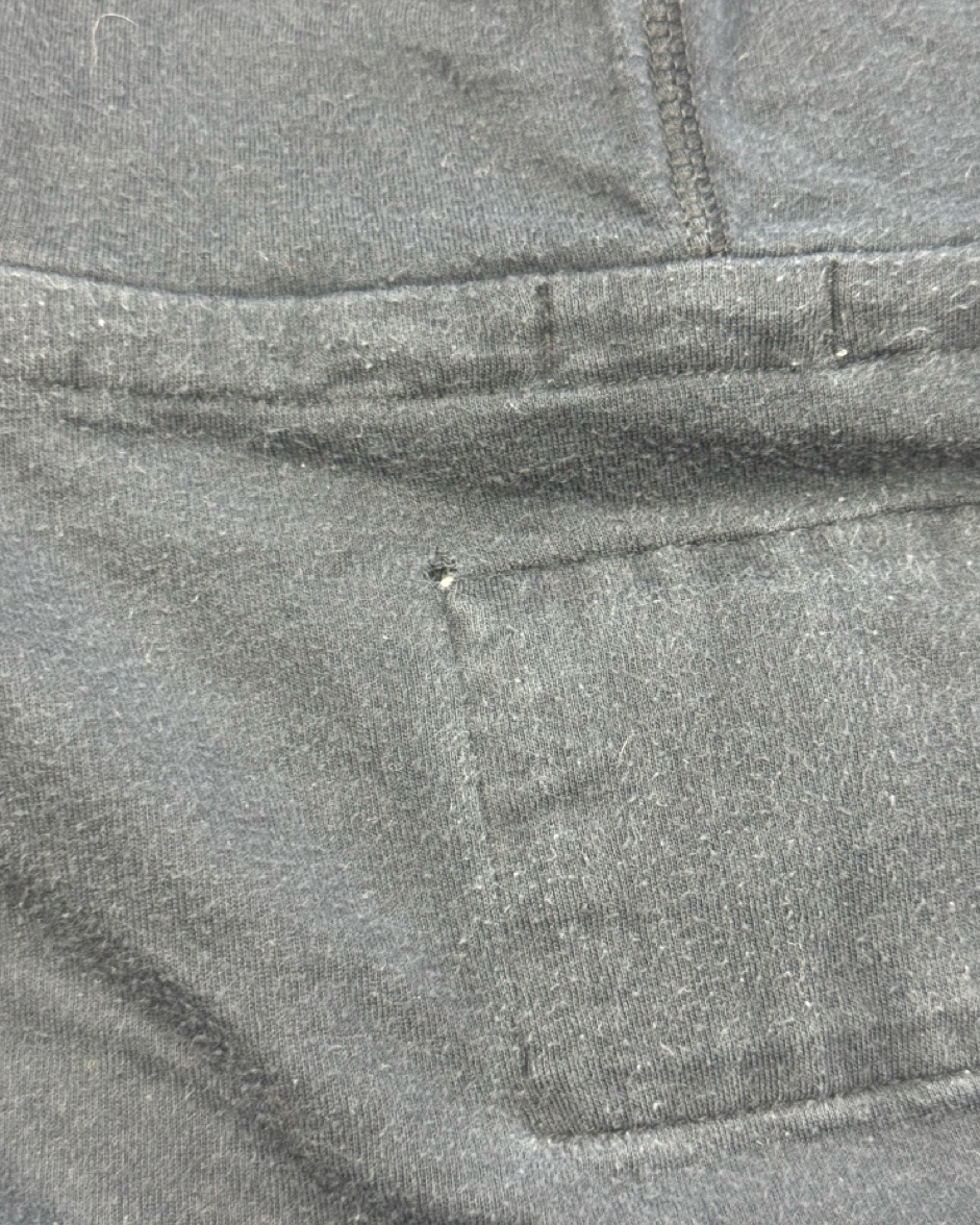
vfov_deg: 36.6
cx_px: 485
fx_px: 1849
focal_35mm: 51
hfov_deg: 29.7
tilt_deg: -50.7
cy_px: 644
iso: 200
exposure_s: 1/33
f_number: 1.78
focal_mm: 6.76
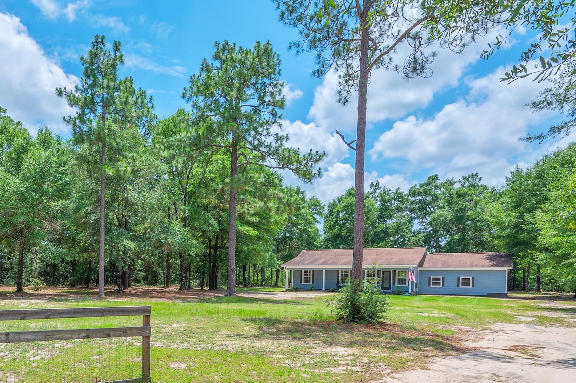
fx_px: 448
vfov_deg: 44.6
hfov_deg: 62.2
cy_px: 294
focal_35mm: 28
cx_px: 152
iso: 100
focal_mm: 14
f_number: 9
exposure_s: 1/400
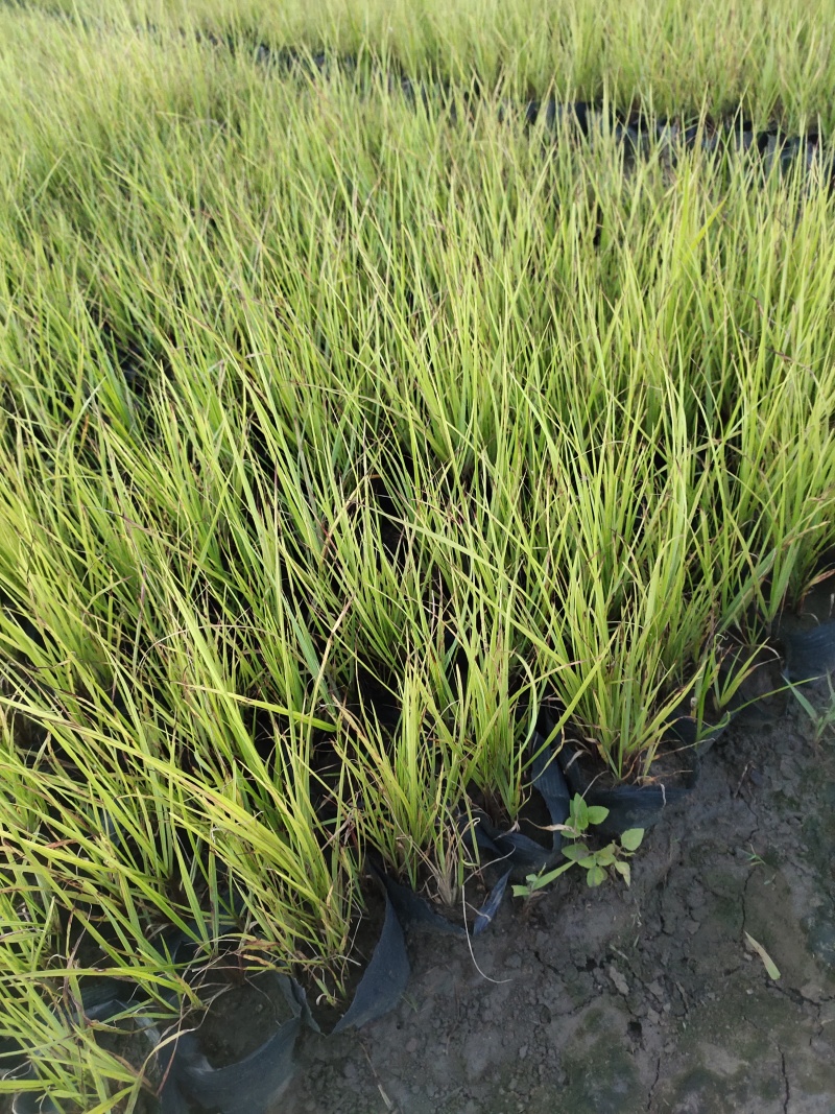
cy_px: 557
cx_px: 418
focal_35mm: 23
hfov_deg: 58.9
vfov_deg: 73.9
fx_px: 740
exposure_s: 1/50
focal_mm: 4.76
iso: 875
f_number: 1.79
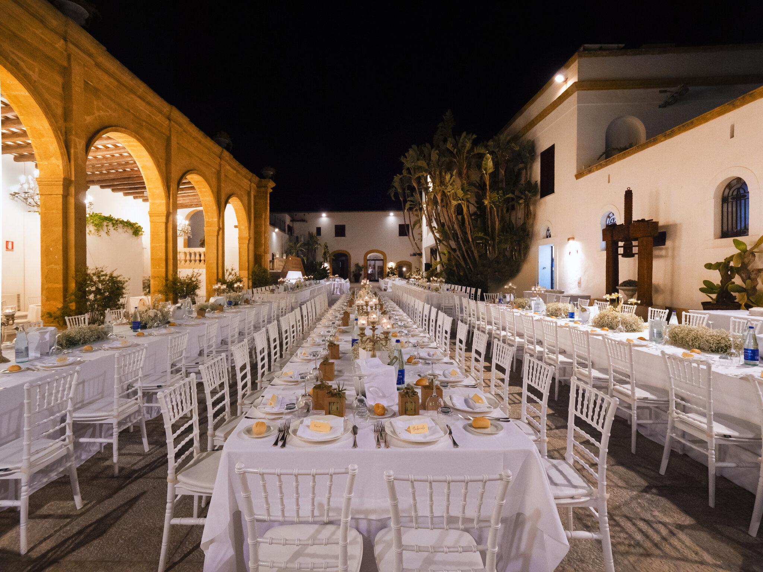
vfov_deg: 78.1
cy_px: 286
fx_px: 353
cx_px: 382
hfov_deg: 94.5
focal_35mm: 16
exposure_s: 1/40
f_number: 4
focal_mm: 8
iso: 1000
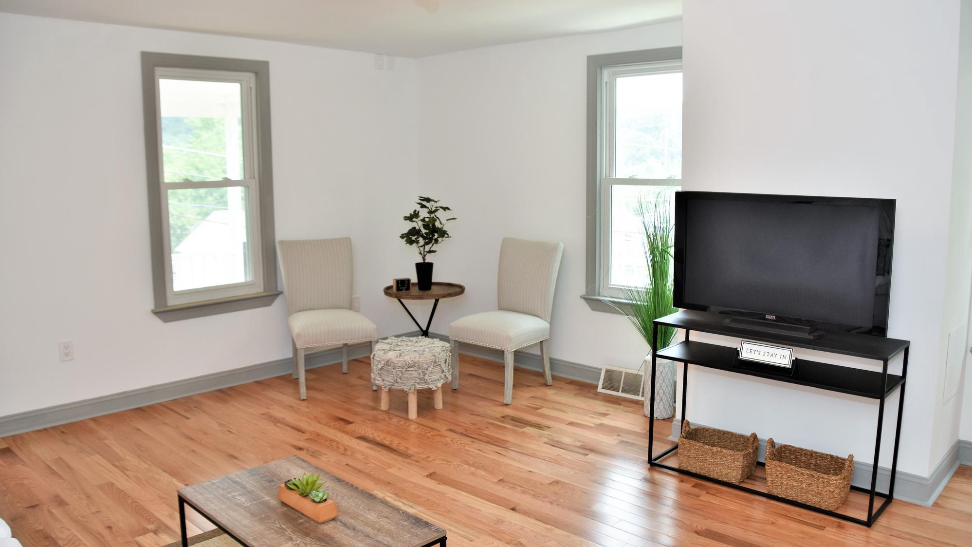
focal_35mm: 29
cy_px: 260
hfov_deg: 66.1
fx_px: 747
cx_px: 482
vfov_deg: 40.2
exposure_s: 1/80
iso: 200
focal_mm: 18
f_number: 4.5
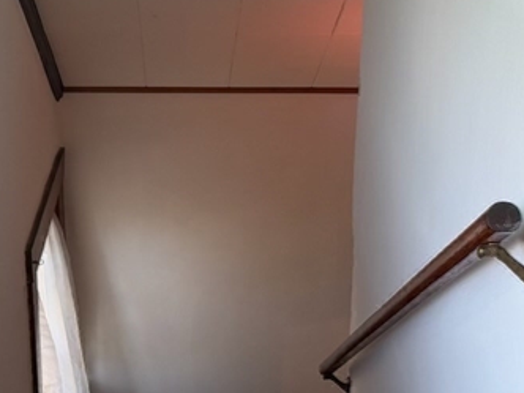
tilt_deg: -22.3
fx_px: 1120
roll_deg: +0.0
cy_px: 153
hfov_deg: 26.3
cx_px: 218
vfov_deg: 19.9
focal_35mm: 74
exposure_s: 1/121
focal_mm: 6.76
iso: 200
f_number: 1.78
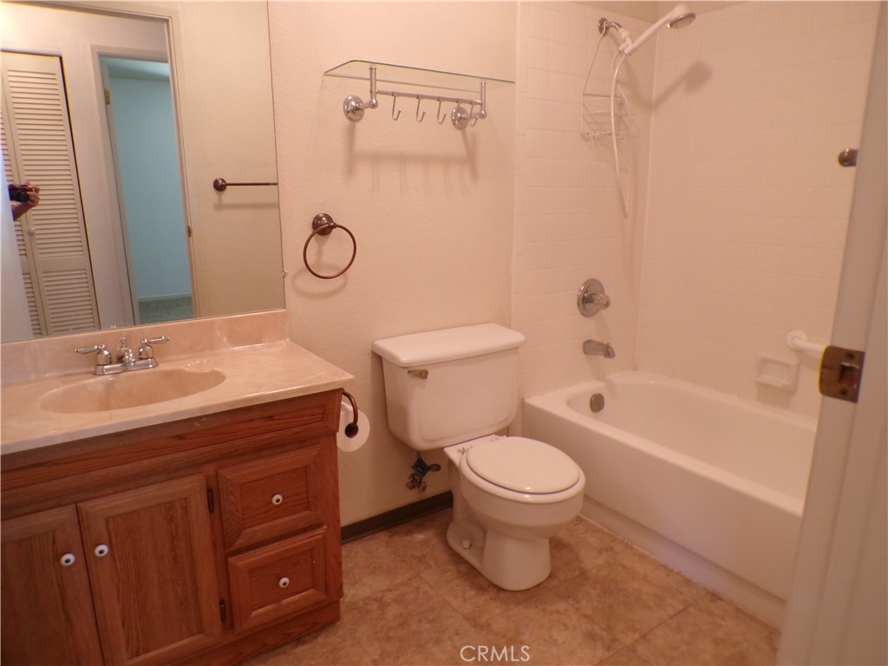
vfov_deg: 56.8
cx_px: 444
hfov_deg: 71.6
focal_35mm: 24
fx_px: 616
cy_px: 333
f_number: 3
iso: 219
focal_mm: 4.3
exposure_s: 1/17
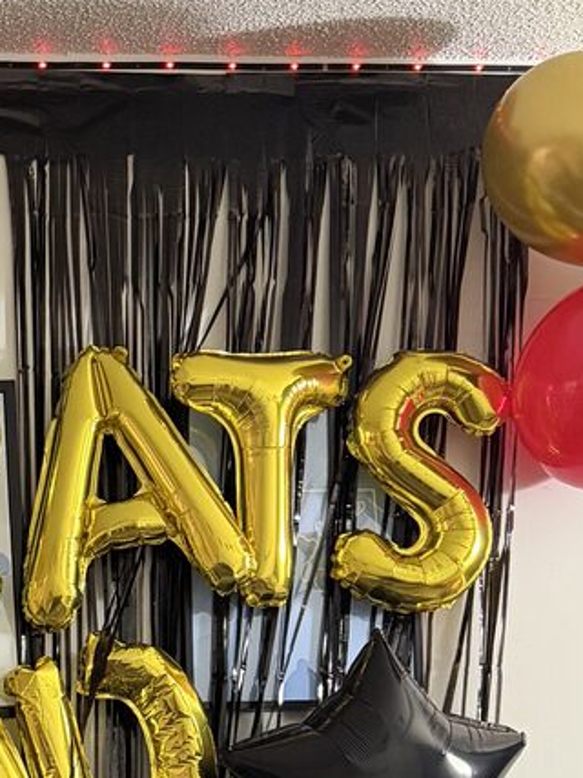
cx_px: -168
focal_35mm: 90
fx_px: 2022
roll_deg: +2.0
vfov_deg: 20.3
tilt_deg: +0.2
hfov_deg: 15.6
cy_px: 942
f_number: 1.78
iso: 640
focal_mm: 6.76
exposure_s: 1/60
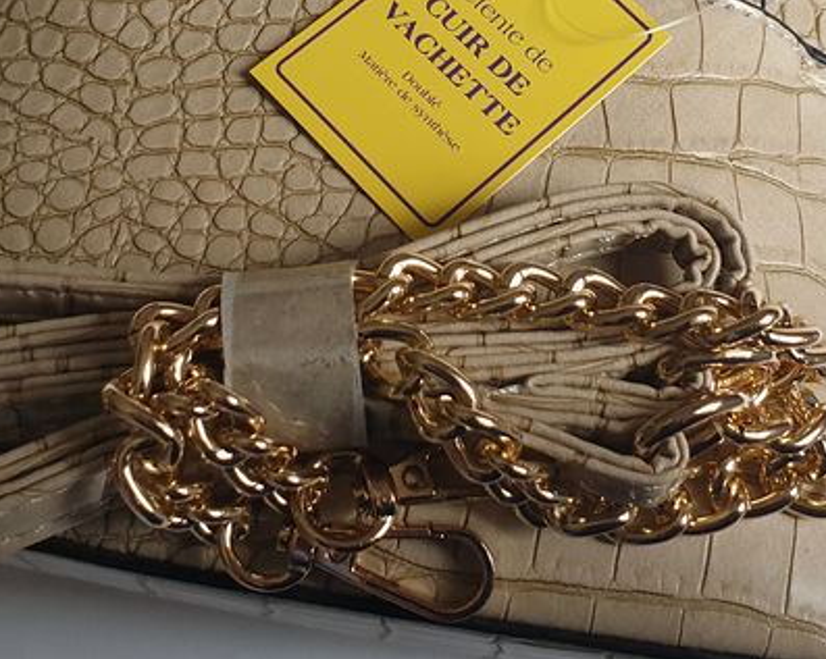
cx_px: 408
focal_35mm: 64
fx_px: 1563
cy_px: 112
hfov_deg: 29.6
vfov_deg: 23.4
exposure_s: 1/31
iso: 250
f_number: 2.4
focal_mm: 4.3
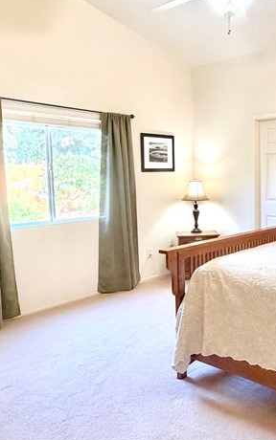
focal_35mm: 33
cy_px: 209
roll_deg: +1.0
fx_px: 397
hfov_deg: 37.2
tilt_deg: -4.6
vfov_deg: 58.1
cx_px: 214
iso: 250
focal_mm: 2.22
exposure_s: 1/60
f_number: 2.2
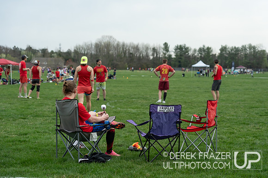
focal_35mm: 74
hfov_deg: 27.4
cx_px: 137
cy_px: 90
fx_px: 549
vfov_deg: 18.4
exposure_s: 1/1000
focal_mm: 71
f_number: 4
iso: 640
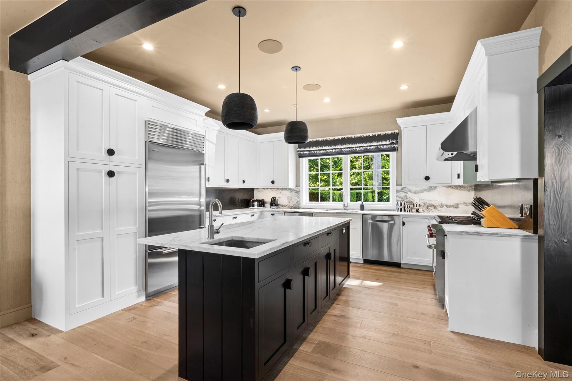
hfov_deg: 96.7
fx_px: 254
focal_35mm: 16
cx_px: 286
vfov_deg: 73.7
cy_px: 190
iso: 800
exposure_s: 1/4
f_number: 16
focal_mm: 16
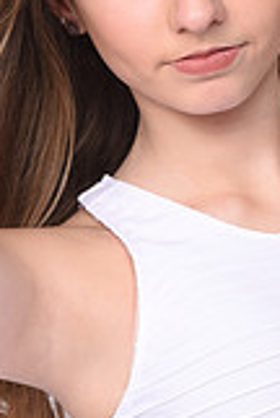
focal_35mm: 180
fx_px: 2091
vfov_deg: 11.3
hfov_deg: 7.7
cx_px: 209
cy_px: 369
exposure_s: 1/160
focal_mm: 50
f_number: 11
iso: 250
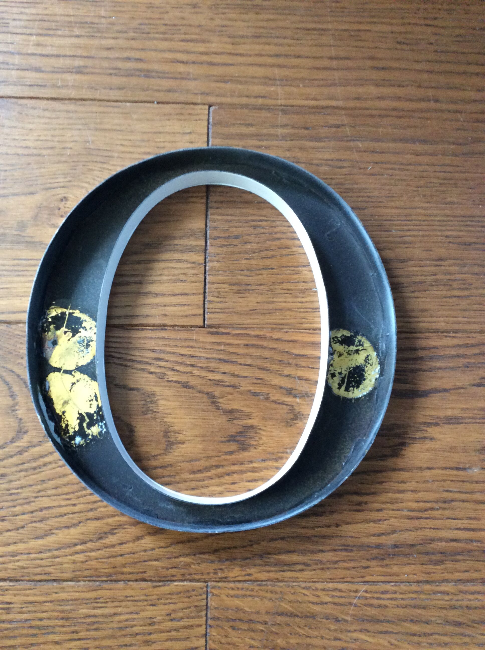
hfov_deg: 44.1
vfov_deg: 56.9
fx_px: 599
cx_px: 242
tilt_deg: -81.0
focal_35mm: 32
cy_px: 325
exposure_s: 1/25
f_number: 2.4
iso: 200
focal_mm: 3.3
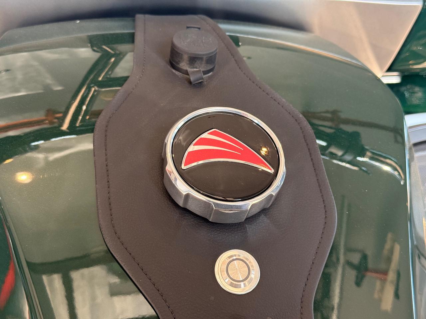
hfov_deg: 39.7
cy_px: 160
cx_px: 213
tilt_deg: -12.5
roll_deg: -0.3
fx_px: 591
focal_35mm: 48
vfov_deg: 30.3
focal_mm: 6.76
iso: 200
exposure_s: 1/120
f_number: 1.78
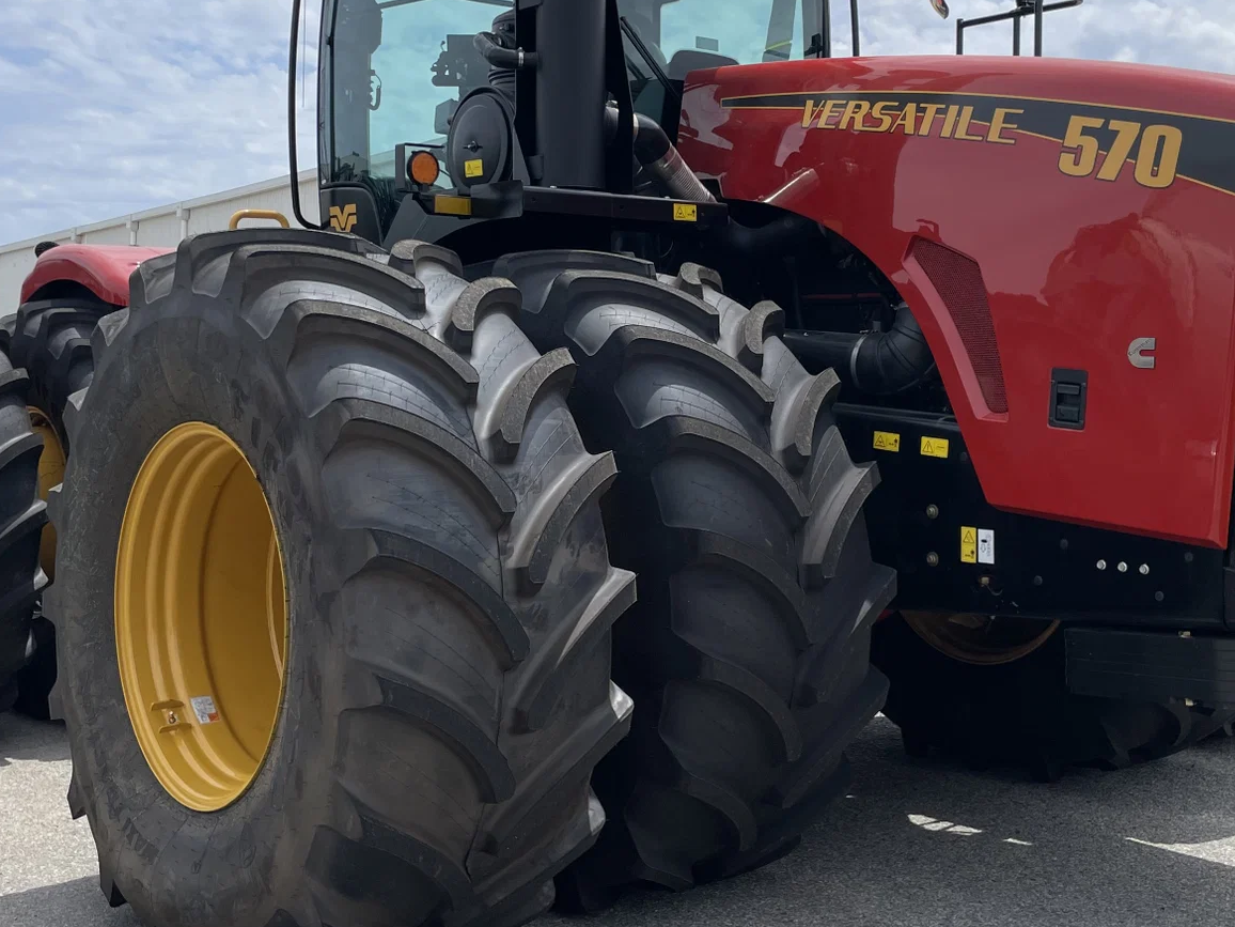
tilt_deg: +3.7
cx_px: 654
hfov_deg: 42.1
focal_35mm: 45
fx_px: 1605
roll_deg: -0.4
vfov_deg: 32.0
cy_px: 342
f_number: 1.6
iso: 32
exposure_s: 1/4831
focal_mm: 4.2
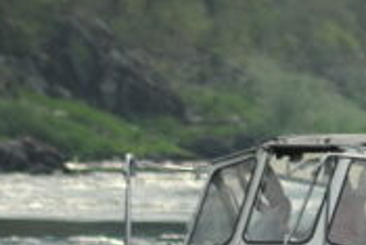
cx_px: 548
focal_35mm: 1369
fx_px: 13929
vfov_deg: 1.0
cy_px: 168
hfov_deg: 1.5
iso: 400
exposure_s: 1/800
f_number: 5.6
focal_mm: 300
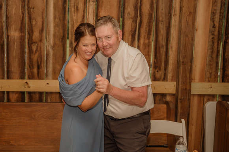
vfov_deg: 32.1
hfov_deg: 46.6
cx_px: 95
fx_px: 265
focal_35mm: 42
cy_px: 67
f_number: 4
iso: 320
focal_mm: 35
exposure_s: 1/200
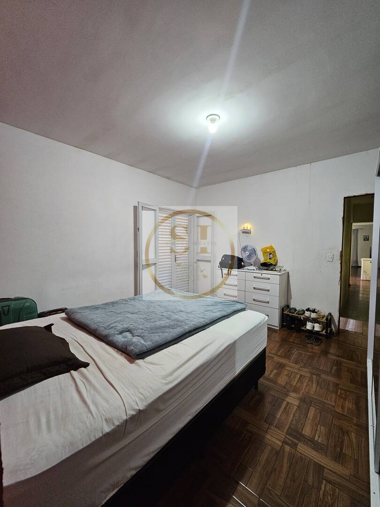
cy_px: 254
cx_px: 190
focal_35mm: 13
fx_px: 190
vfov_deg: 106.2
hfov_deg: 89.9
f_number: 2.2
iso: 640
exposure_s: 1/30
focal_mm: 2.2
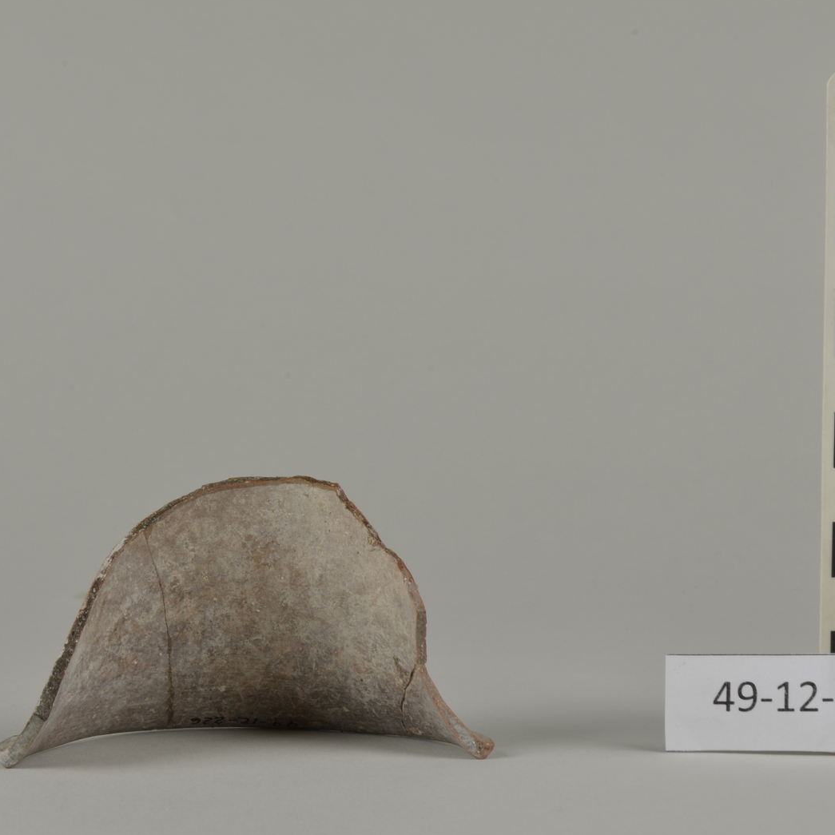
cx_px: 419
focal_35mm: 74
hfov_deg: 23.4
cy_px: 418
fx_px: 2020
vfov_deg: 23.4
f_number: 22
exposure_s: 1/3
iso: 100
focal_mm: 38
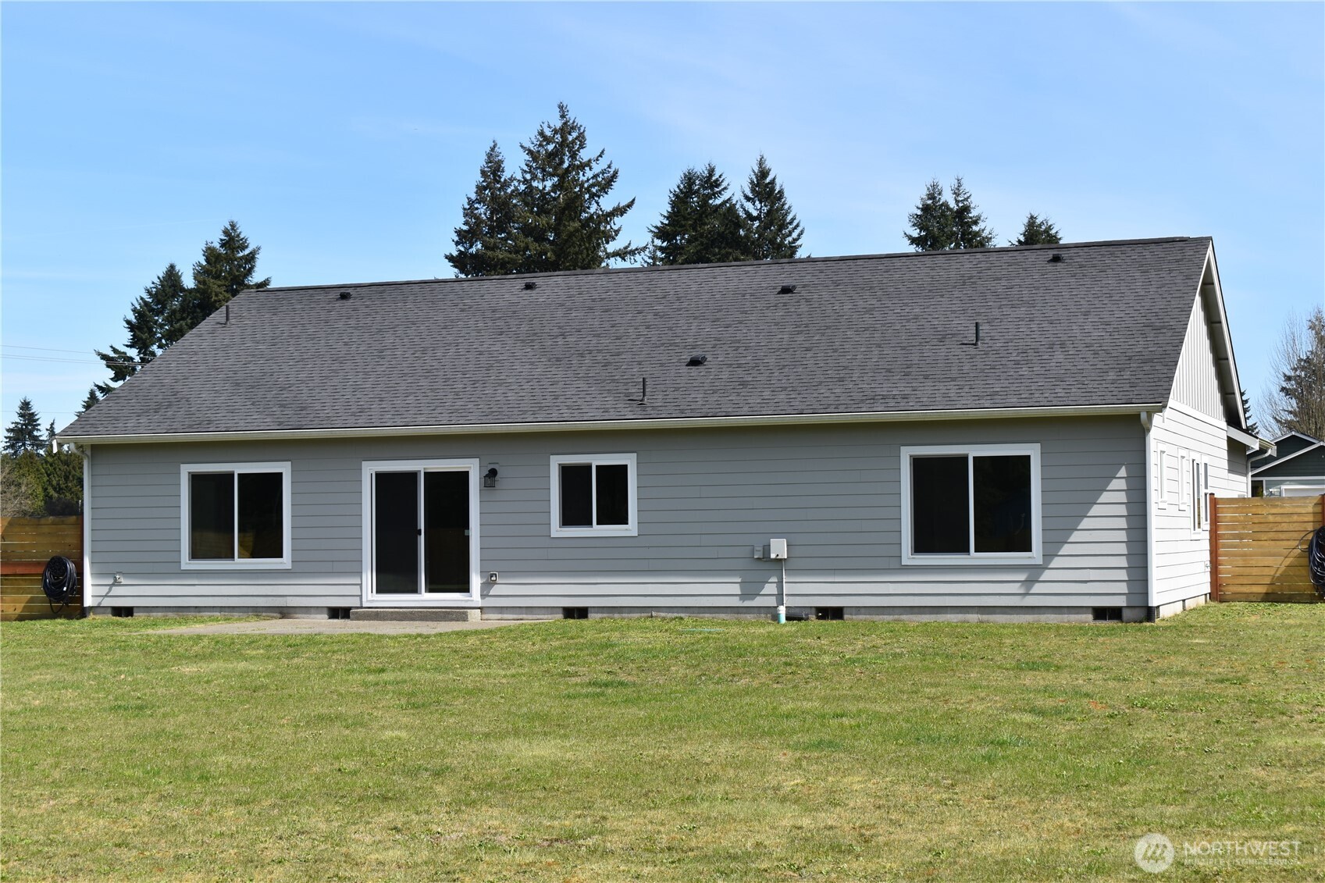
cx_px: 662
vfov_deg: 23.8
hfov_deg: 35.1
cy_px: 442
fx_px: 2098
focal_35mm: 57
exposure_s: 1/250
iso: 100
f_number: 8
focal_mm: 38
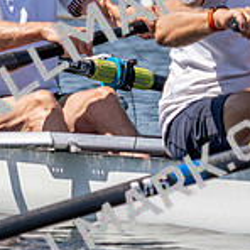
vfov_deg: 2.6
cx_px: -199
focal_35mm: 666
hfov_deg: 2.6
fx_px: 5442
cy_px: -11
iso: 250
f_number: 5.6
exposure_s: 1/2000
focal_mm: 200
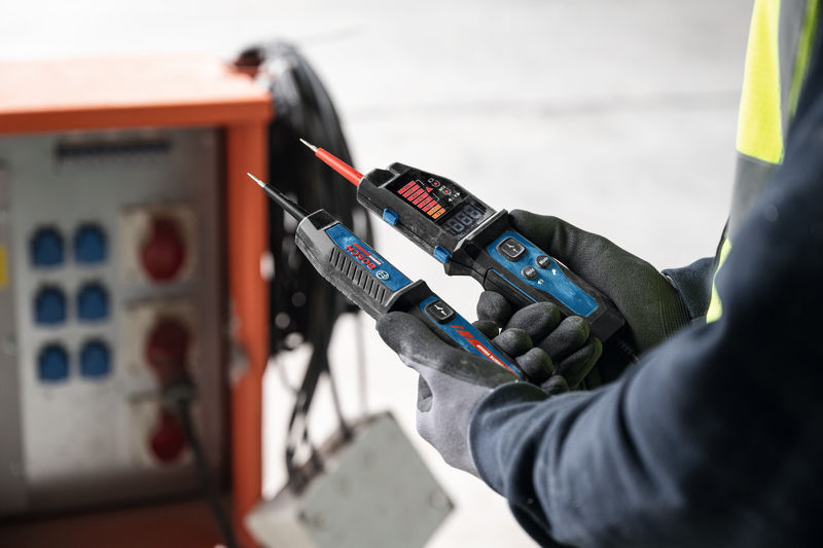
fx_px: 1600
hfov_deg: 28.8
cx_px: 412
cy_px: 274
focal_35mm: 70
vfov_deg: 19.4
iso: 560
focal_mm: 70
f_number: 4
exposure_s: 1/125
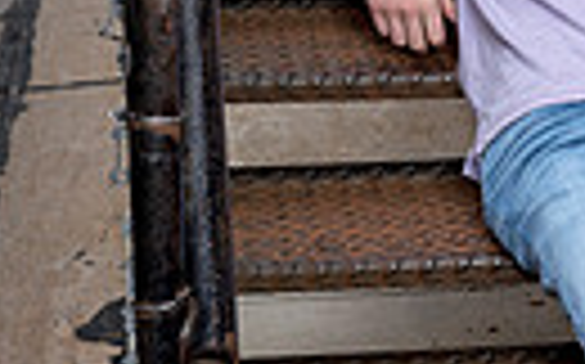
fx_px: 2820
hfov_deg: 11.7
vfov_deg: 7.4
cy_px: 193
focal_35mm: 177
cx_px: 594
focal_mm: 50
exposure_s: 1/160
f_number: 6.3
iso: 100
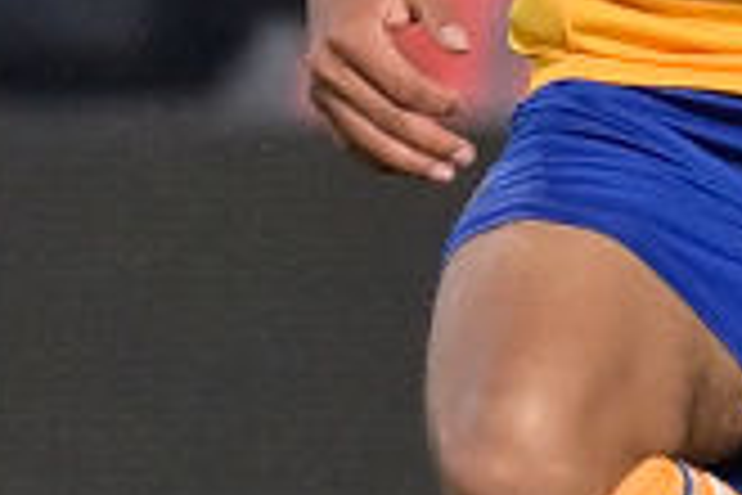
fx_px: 51112
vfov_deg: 0.6
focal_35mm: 2480
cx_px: 189
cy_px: 43
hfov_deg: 0.8
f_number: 2.8
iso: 2500
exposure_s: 1/1600
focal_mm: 400
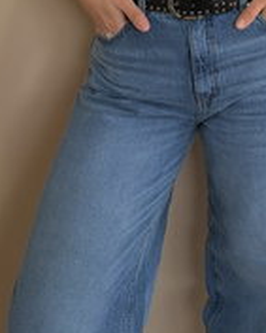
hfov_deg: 19.3
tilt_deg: -7.2
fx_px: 757
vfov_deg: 21.2
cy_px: -154
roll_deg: +1.4
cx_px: 270
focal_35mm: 77
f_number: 1.6
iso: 160
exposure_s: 1/121
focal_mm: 5.96
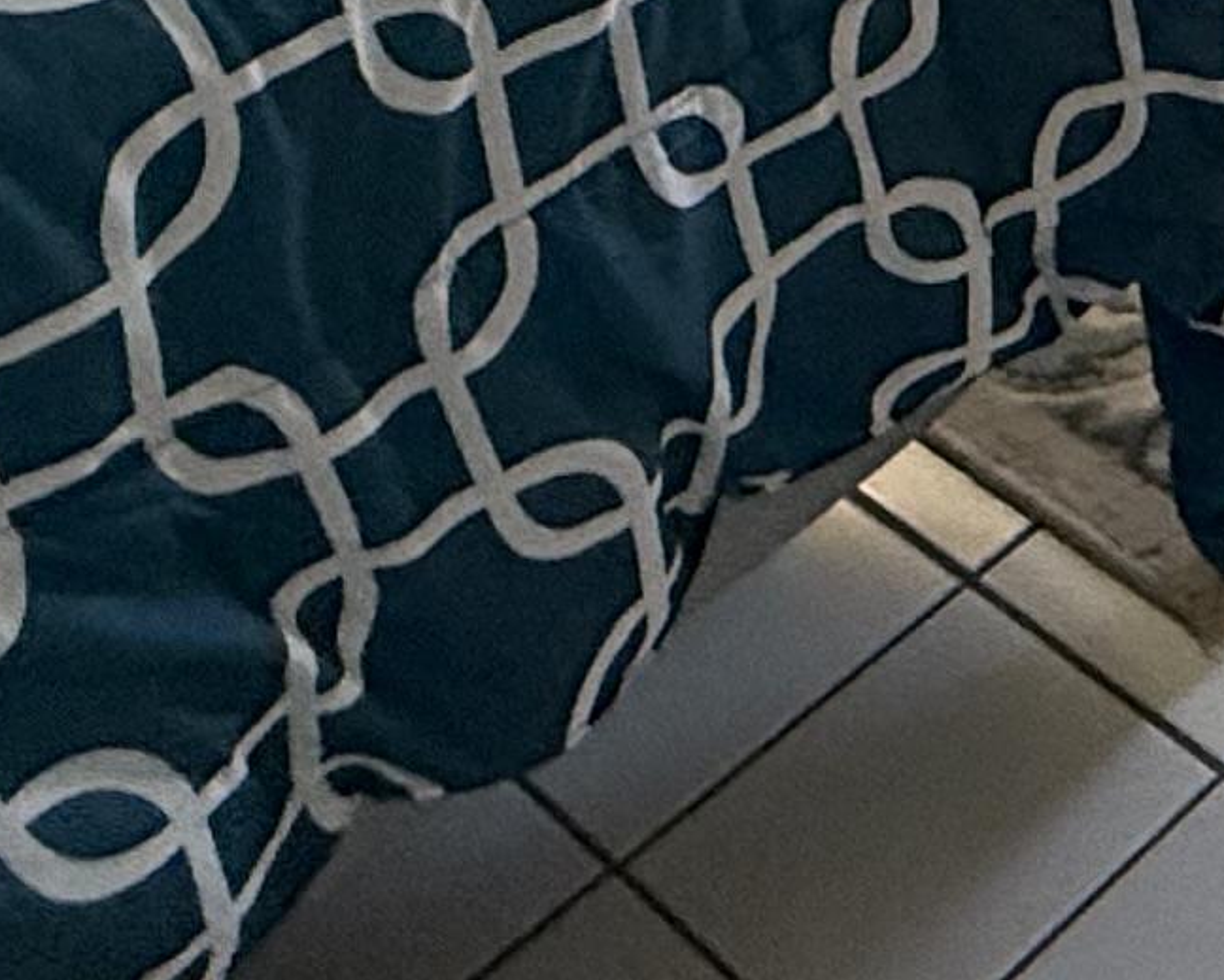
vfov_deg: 14.1
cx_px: 1944
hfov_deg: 19.1
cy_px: -1178
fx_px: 3081
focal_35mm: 85
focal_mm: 2.22
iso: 320
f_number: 2.2
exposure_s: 1/60
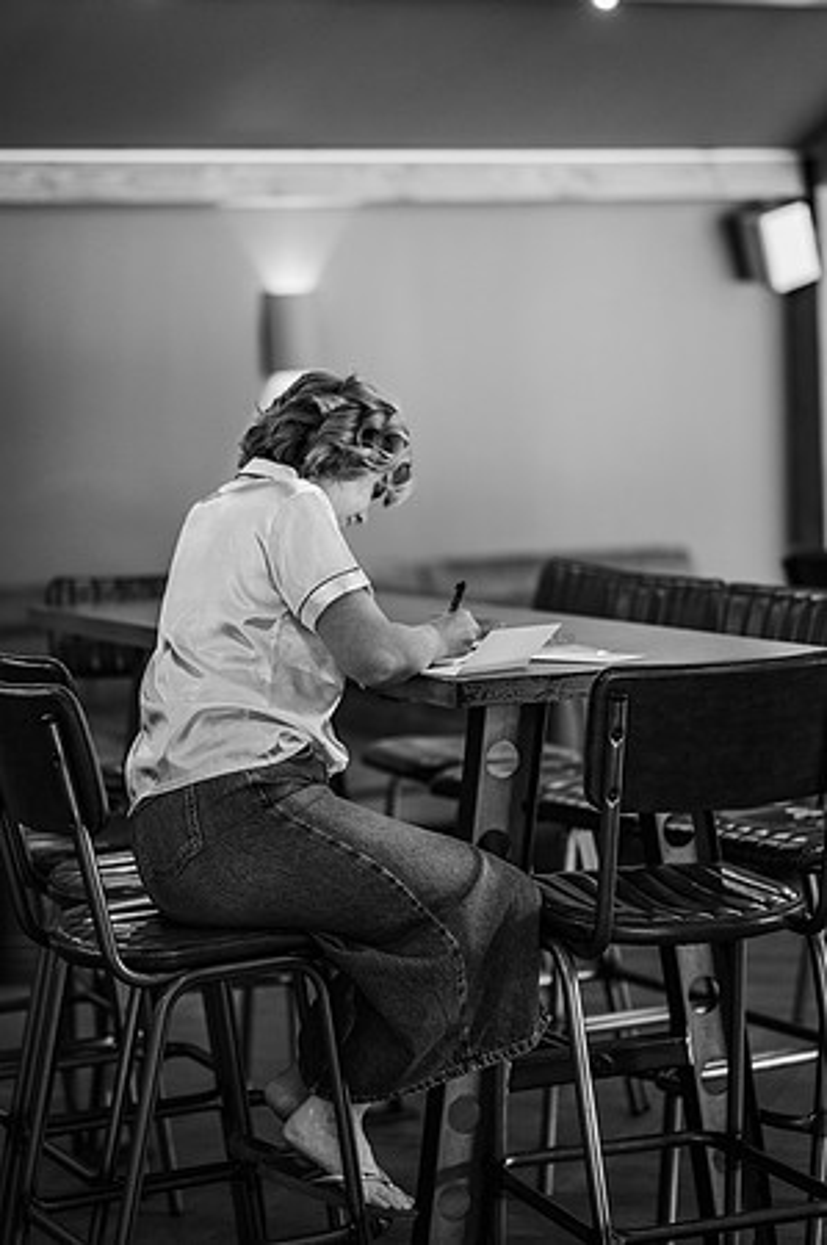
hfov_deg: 16.0
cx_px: 414
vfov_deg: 23.9
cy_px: 622
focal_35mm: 85
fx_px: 2936
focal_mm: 85
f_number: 1.8
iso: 1000
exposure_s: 1/200
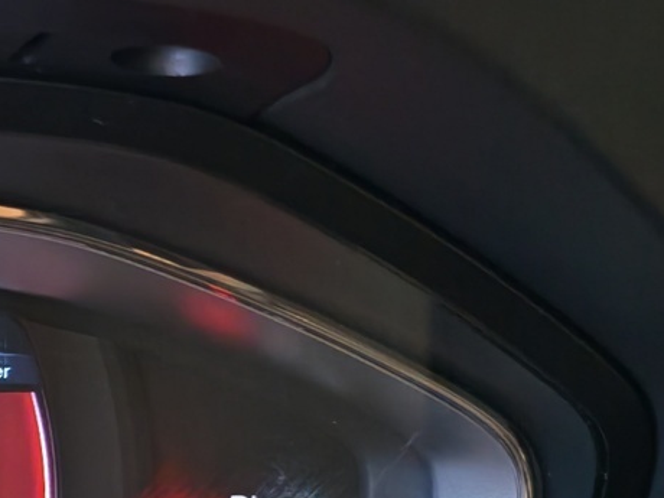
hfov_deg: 18.2
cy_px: 410
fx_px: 1803
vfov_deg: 15.6
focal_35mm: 94
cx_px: -374
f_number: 1.6
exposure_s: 1/50
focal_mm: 5.4
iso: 320
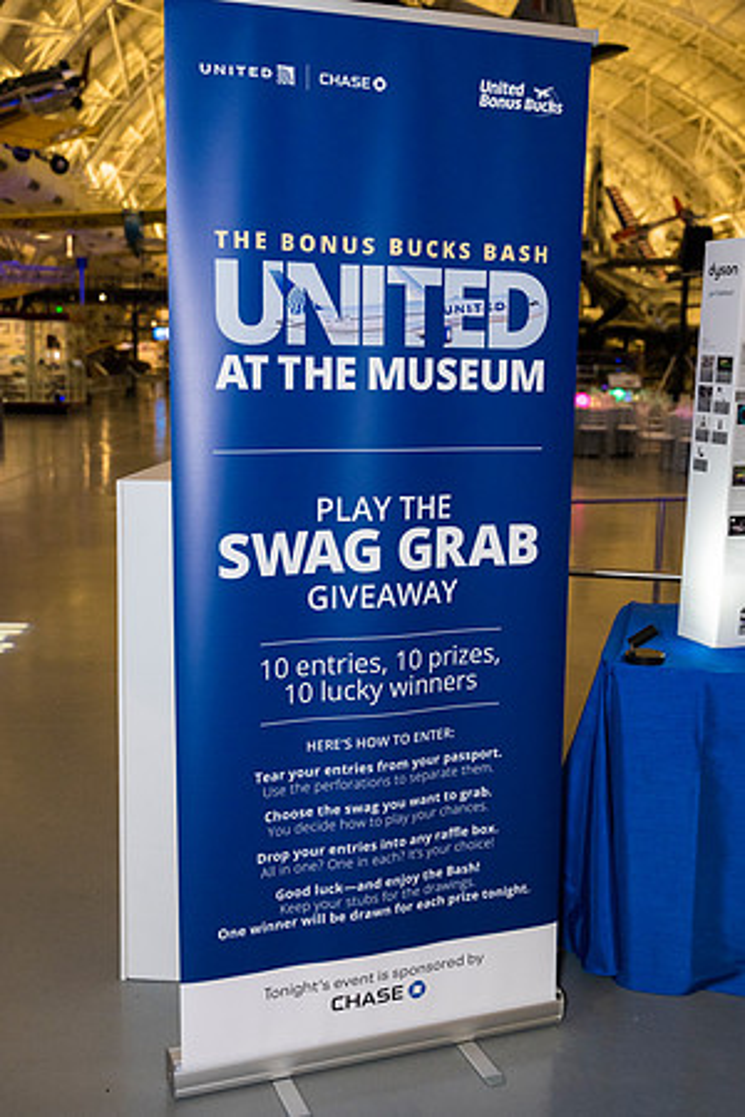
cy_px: 558
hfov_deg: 35.9
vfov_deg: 51.9
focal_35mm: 37
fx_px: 1148
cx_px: 372
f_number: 4
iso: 3200
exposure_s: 1/125
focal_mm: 37
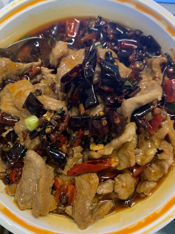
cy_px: 113
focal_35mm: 28
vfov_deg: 63.4
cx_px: 82
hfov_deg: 49.7
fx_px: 189
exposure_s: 1/43
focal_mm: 4.25
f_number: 1.8
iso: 400
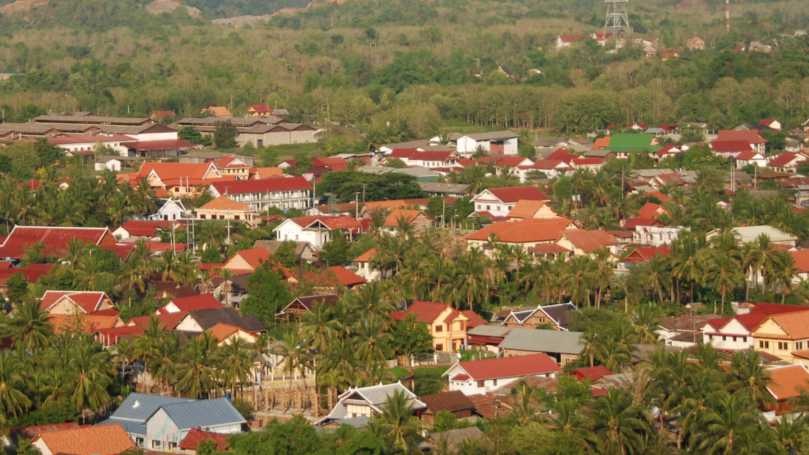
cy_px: 85
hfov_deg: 13.2
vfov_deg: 7.4
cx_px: 270
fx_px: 3496
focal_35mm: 163
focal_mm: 56
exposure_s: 1/1250
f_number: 5
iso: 320
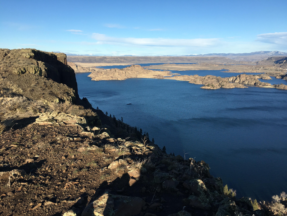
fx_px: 240
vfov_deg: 48.2
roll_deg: +0.0
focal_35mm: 29
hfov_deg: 61.7
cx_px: 144
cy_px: 108
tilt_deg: -12.7
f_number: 2.2
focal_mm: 4.15
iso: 25
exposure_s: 1/1479
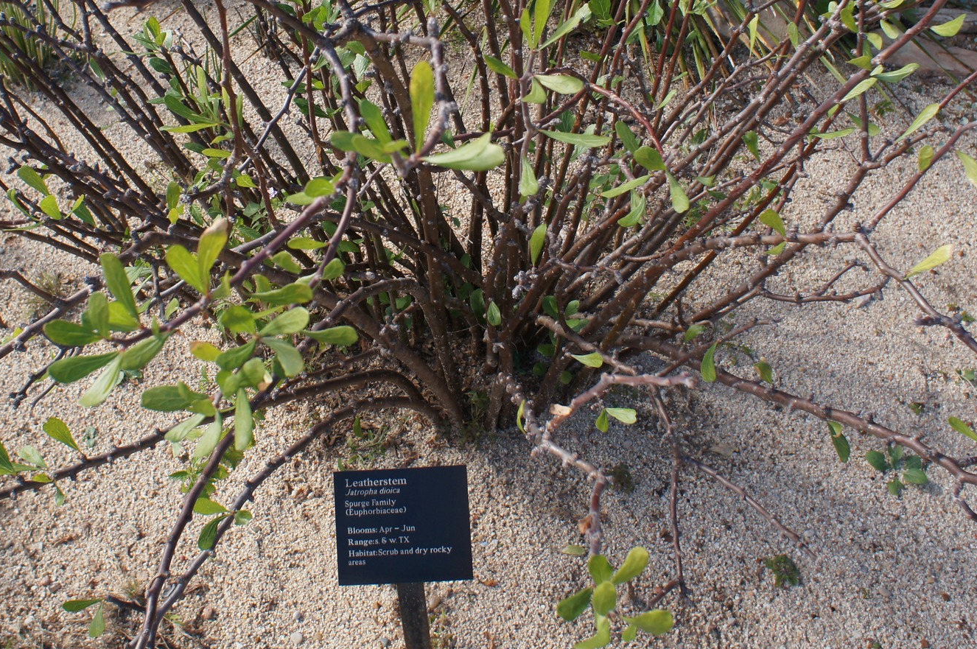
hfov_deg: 48.4
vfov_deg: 32.7
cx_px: 421
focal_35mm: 40
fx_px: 1084
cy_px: 170
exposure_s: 1/400
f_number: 6.3
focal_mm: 16
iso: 200
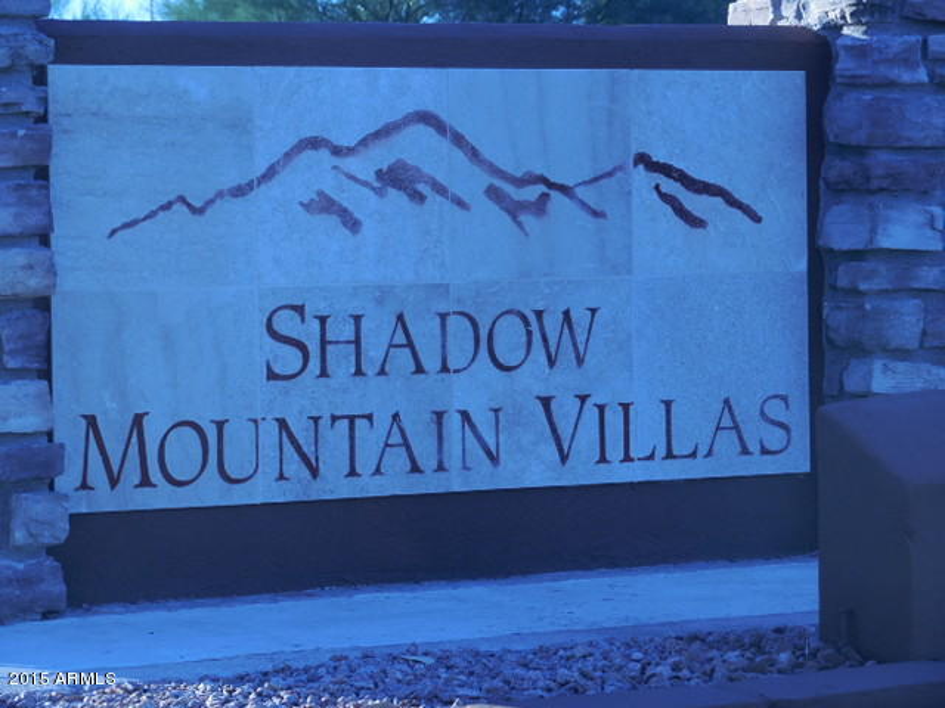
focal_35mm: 126
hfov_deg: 15.6
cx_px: 472
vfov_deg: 11.8
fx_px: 3440
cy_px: 354
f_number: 5
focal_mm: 22.4
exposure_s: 1/200
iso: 125
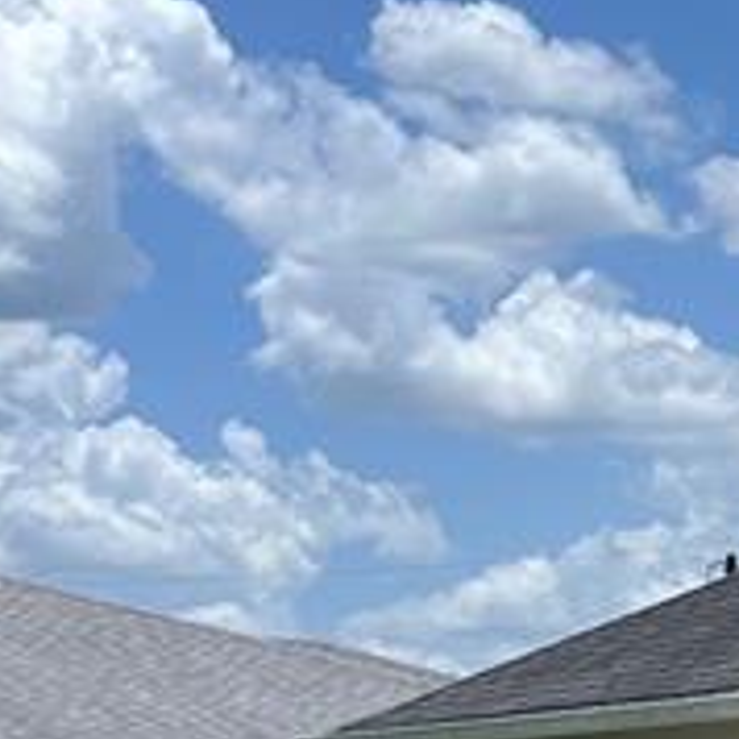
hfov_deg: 12.2
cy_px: 1096
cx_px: 1324
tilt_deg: -4.3
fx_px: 3188
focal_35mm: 132
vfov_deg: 12.6
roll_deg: +1.7
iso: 50
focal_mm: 5.1
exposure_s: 1/4310
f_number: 1.6
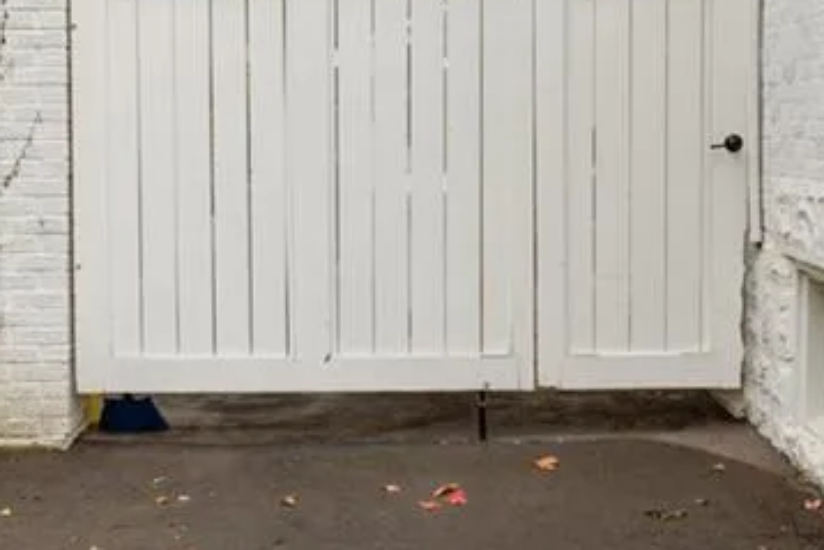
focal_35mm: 62
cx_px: 394
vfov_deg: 21.9
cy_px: 163
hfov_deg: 32.5
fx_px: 1413
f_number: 11
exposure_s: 1/60
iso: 800
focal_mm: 21.6
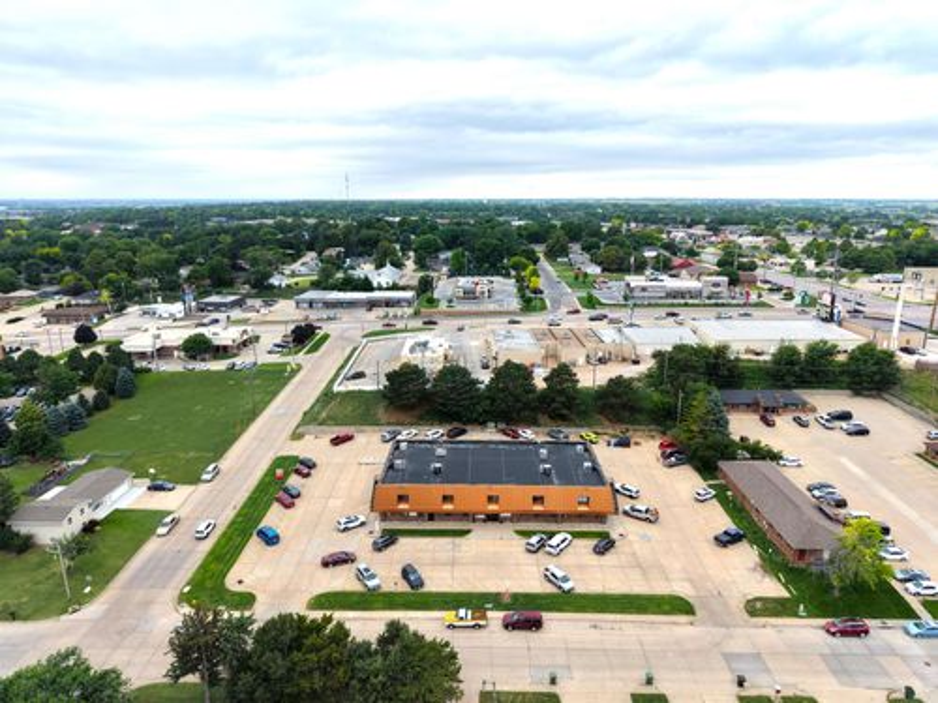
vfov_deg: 56.8
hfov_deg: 71.6
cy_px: 352
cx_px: 469
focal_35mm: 24
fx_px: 650
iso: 280
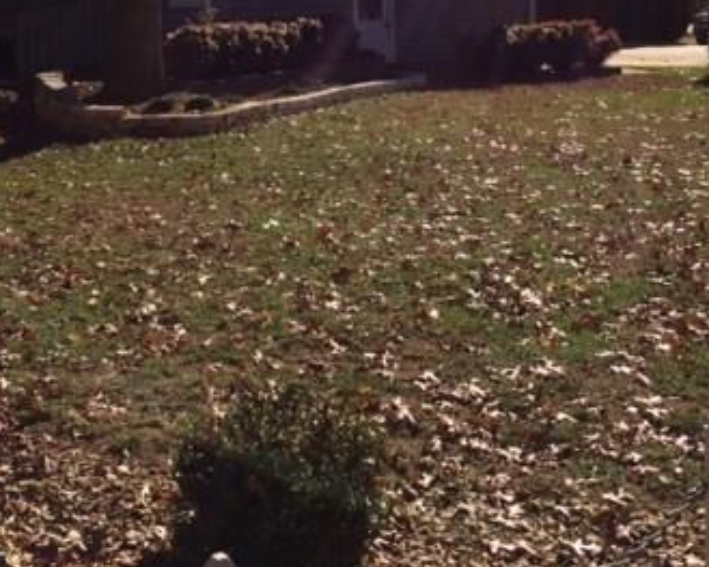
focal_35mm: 57
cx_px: 420
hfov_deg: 32.9
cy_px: 63
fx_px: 1196
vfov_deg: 25.9
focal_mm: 4.12
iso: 40
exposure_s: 1/3165
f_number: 2.2
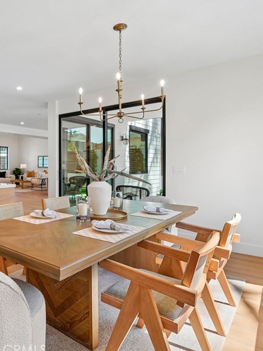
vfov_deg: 71.6
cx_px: 58
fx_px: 243
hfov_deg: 53.6
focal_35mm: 24
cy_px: 175
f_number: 8
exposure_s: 1/40
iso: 400
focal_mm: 16
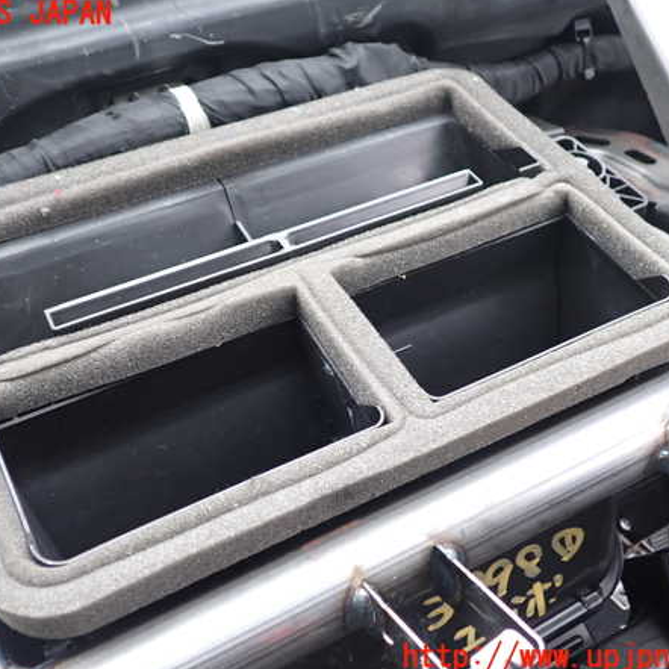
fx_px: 787
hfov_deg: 45.9
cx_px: 291
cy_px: 336
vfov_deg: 46.0
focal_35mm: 36
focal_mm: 5.4
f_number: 2.3
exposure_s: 1/30
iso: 200
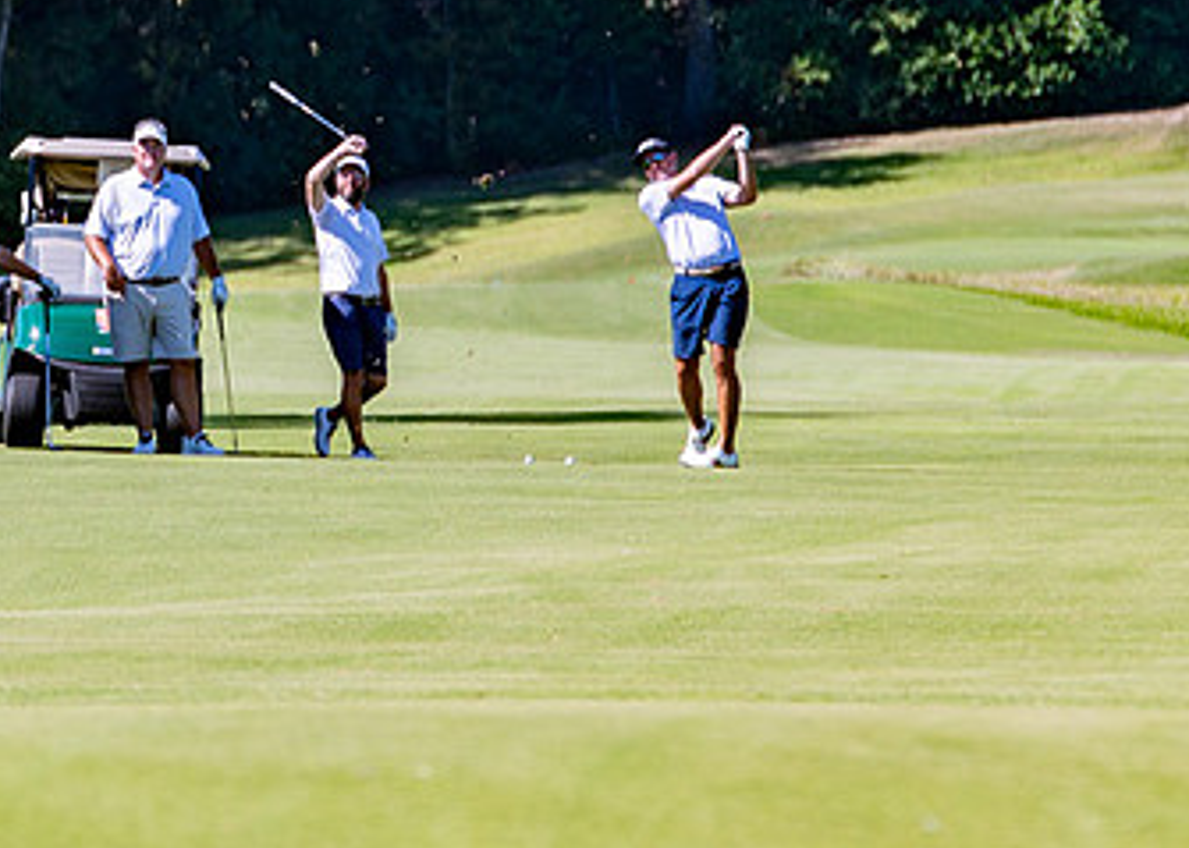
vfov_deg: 2.0
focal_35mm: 709
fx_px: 23932
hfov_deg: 2.8
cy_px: 229
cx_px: 181
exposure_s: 1/1000
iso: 100
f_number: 4
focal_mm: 200
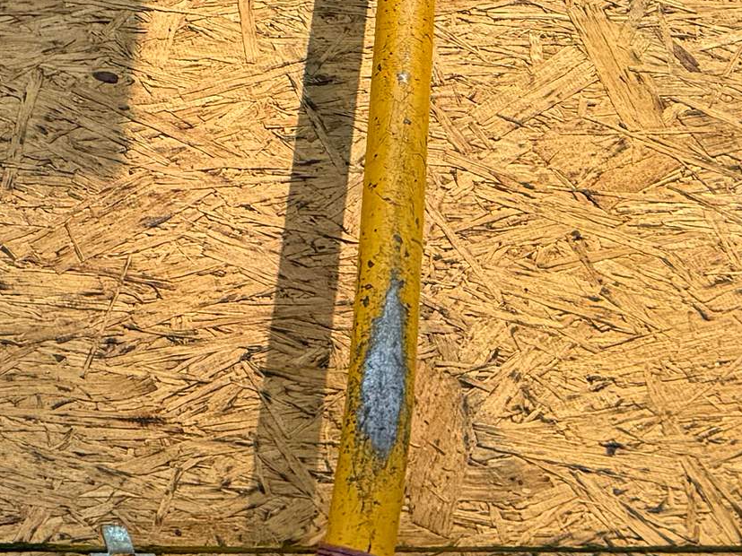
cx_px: -935
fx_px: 2508
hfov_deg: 13.3
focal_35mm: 117
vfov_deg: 11.0
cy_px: -701
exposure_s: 1/1285
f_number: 1.78
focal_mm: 6.76
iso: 80
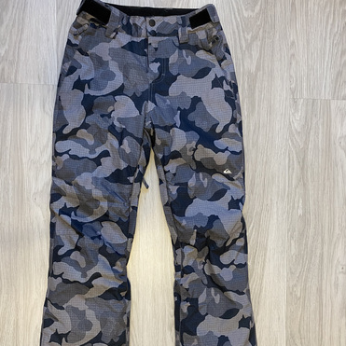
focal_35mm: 31
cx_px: 173
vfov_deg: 52.1
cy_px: 210
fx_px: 351
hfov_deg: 52.5
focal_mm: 4.25
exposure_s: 1/50
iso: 160
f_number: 1.8
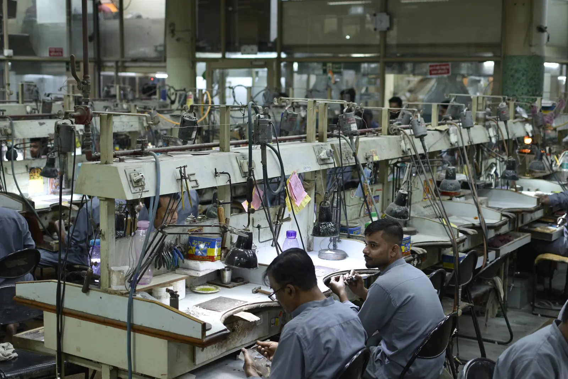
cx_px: 284
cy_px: 190
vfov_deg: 26.0
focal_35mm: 52
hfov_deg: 38.2
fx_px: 820
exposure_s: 1/100
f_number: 1.8
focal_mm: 35
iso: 500
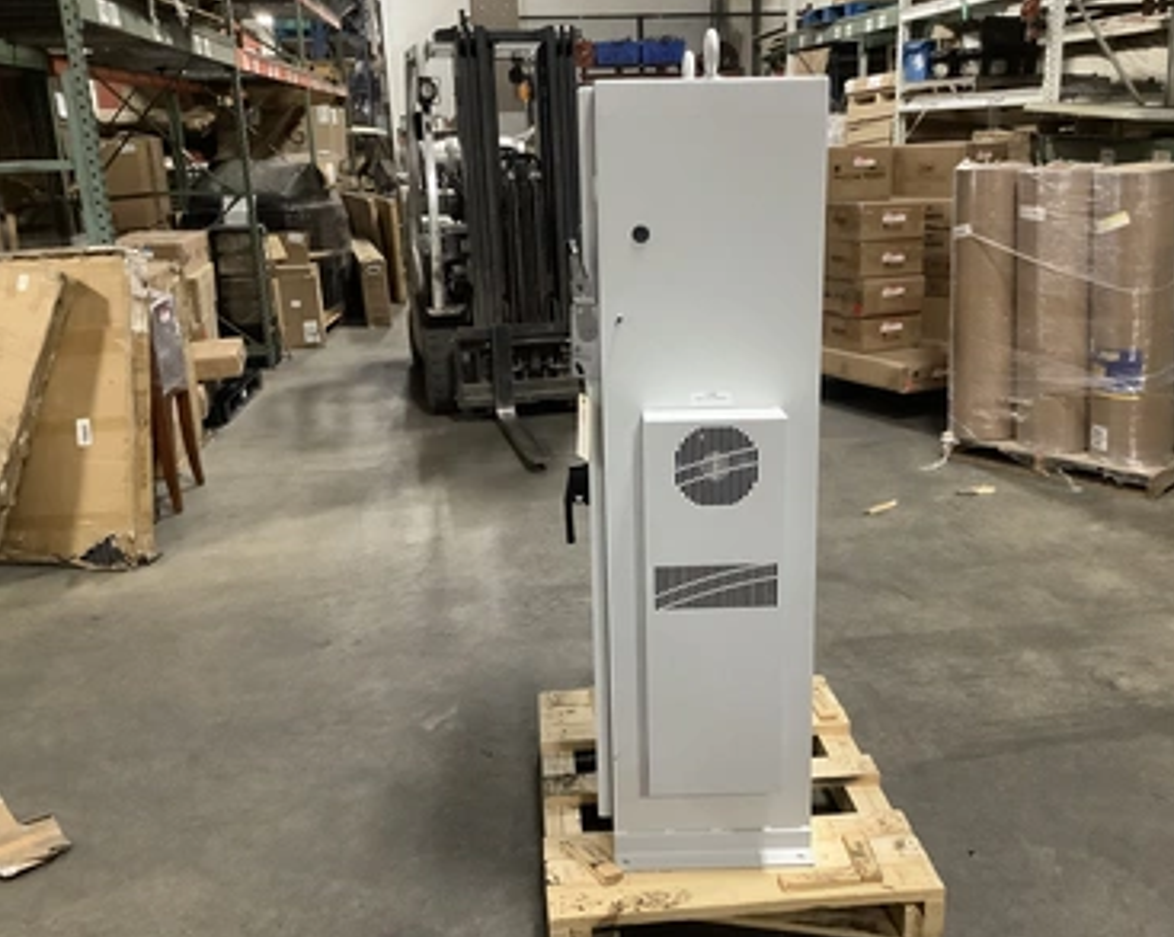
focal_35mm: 33
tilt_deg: -17.0
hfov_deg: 54.2
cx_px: 637
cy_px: 470
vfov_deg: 44.5
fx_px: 1146
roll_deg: +1.1
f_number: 2.4
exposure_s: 1/30
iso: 640
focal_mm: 3.3
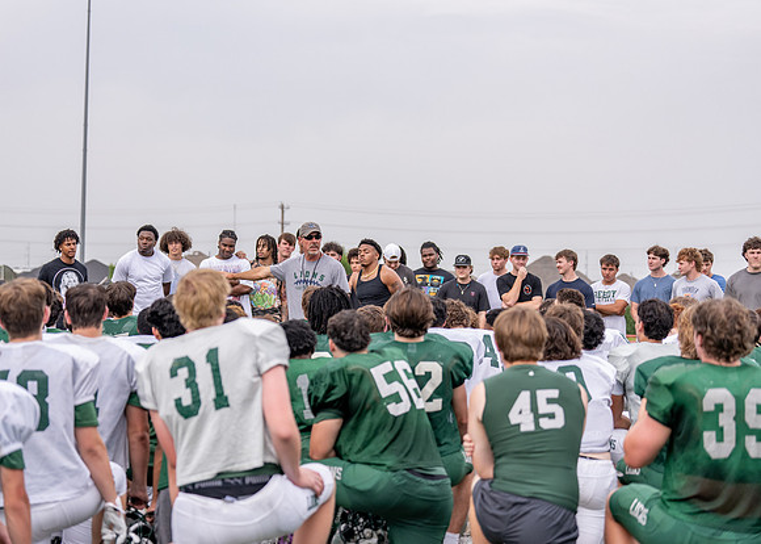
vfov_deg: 19.1
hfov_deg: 26.5
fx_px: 1616
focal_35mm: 75
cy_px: 270
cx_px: 347
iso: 500
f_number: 2.8
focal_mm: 70
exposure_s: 1/3200
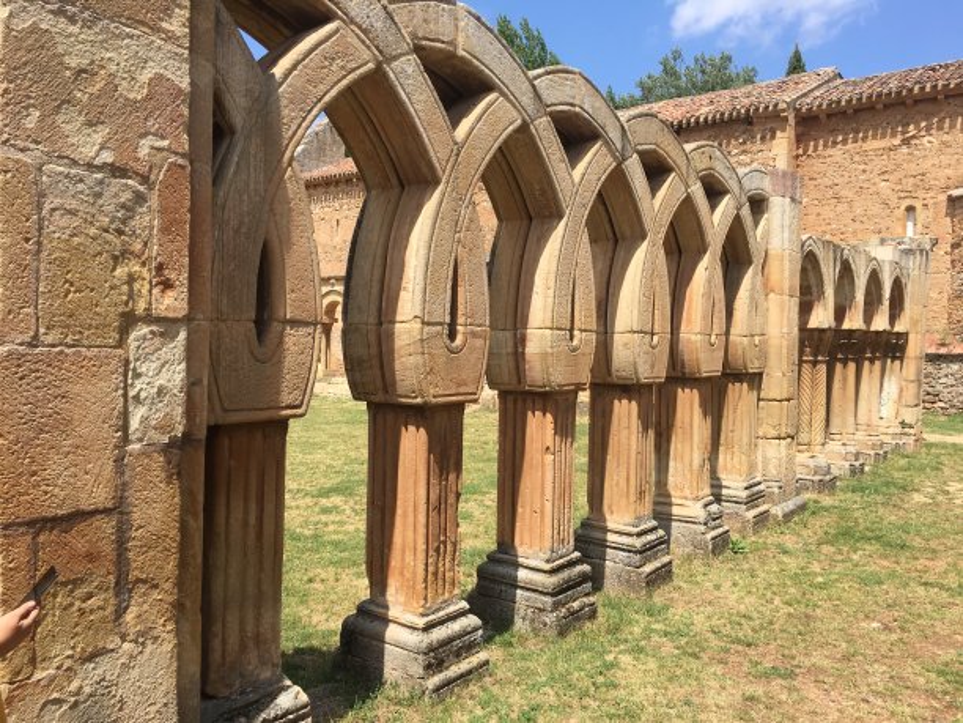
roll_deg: -1.4
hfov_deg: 61.7
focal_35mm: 29
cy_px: 362
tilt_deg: -1.5
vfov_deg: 48.2
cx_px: 482
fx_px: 807
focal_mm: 4.15
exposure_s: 1/1282
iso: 25
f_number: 2.2
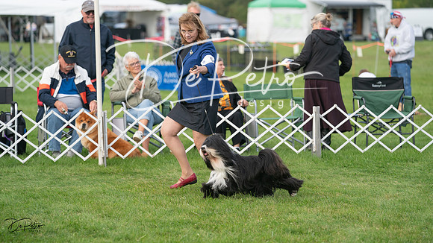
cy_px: 122
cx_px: 216
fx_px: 1731
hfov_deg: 14.3
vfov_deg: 8.0
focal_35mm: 151
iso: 800
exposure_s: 1/3200
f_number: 3.5
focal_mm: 144
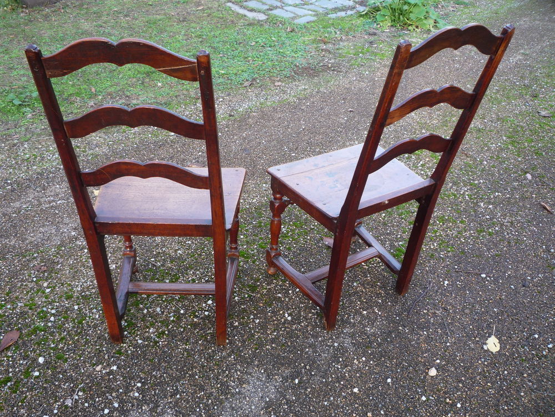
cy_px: 208
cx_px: 278
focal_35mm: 30
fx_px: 481
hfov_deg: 60.0
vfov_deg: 46.8
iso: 100
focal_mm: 5.2
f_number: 3.3
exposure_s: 1/40
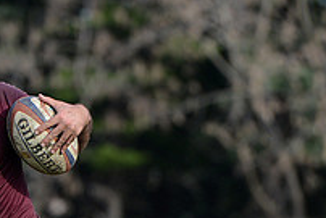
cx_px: -82
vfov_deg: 2.4
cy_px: 308
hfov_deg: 3.6
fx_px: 5211
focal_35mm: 575
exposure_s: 1/2500
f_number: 4
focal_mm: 200
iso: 500
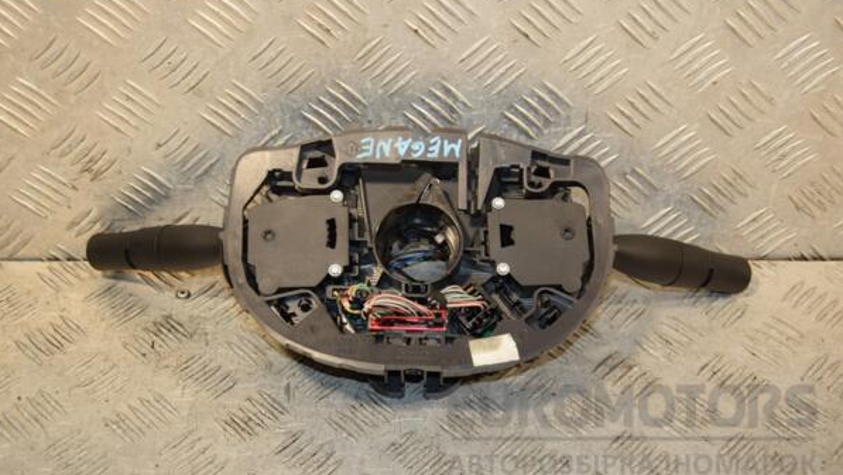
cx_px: 421
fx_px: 1341
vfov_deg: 20.1
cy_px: 218
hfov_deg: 34.9
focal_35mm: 60
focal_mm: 38
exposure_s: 1/200
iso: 800
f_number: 5
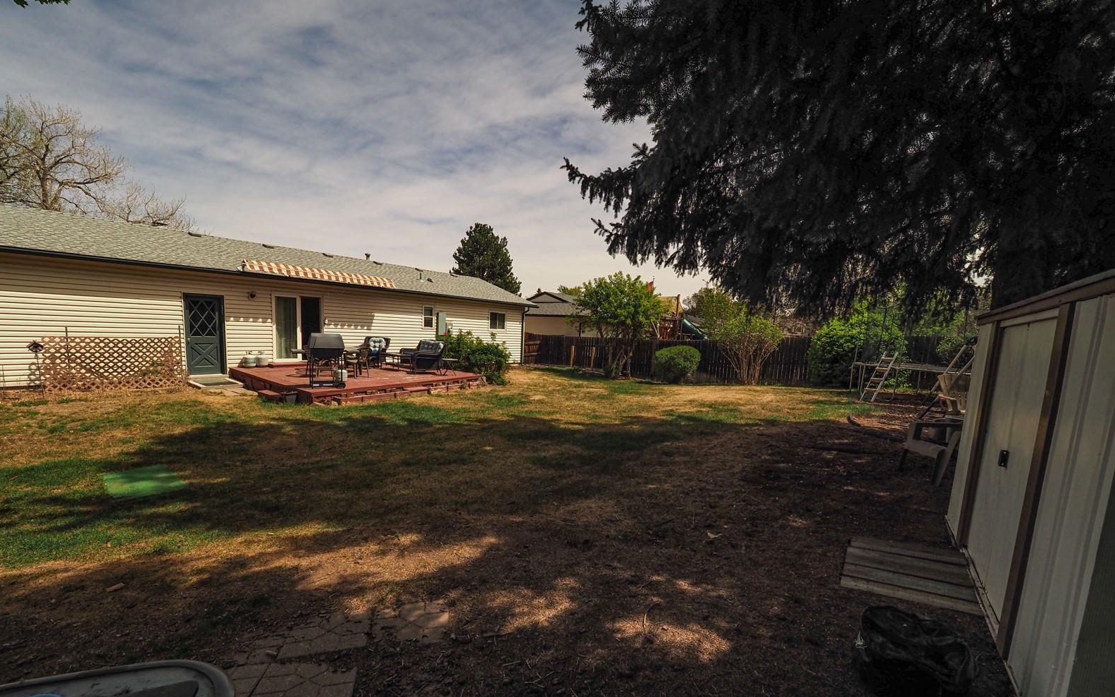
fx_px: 456
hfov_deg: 101.5
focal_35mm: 15
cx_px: 554
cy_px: 378
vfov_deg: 74.6
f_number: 7.1
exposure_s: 1/800
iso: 200
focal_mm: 7
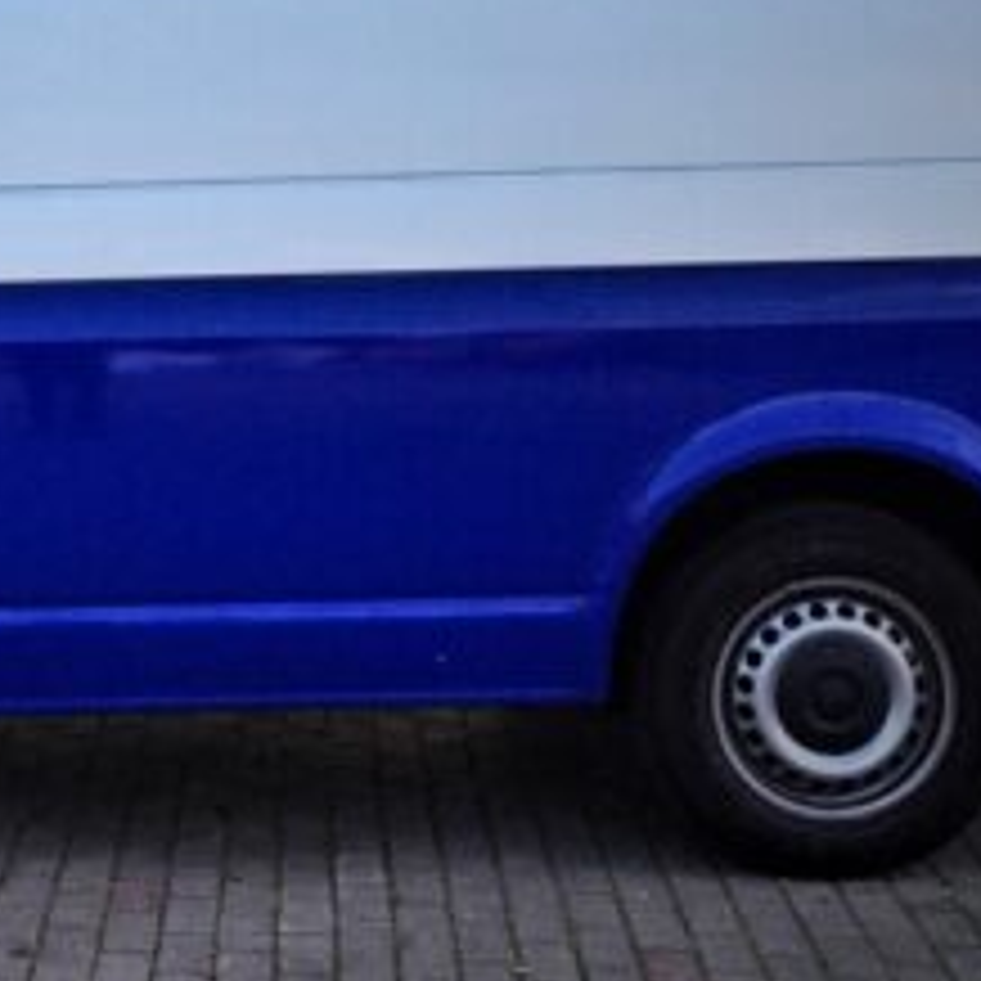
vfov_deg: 19.4
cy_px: 115
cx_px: -9
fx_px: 2821
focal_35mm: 88
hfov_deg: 19.2
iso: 100
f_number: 1.8
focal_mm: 4.75
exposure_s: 1/775
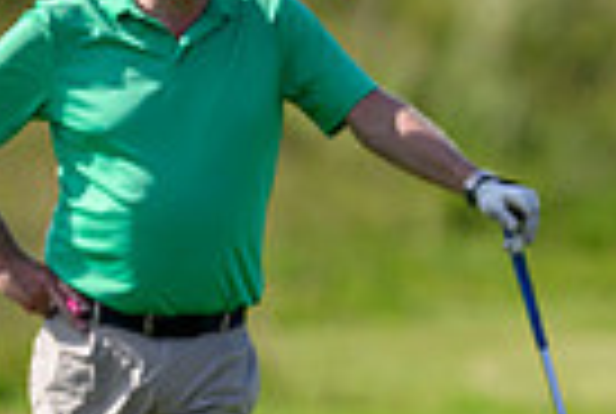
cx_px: 1192
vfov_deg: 0.8
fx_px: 28963
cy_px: 218
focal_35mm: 1689
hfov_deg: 1.2
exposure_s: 1/2500
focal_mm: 400
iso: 500
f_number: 4.5
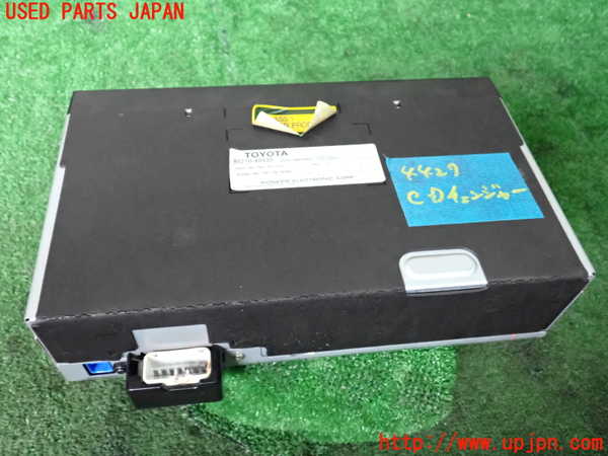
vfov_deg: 46.8
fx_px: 527
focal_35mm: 30
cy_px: 228
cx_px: 304
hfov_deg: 60.0
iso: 2500
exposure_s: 1/200
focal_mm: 5.4
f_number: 2.3
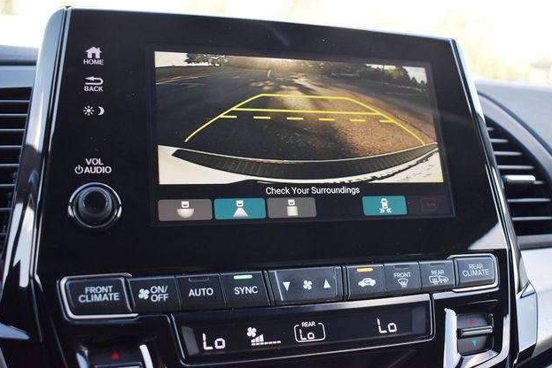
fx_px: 591
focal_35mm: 39
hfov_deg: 50.1
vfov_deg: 34.7
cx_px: 281
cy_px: 184
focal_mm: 25
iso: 800
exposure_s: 1/250
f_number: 4
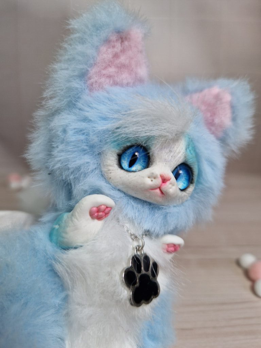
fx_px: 231
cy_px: 174
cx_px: 130
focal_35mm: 23
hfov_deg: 58.9
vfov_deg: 73.9
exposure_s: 1/180
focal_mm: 5.4
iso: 50
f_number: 1.8
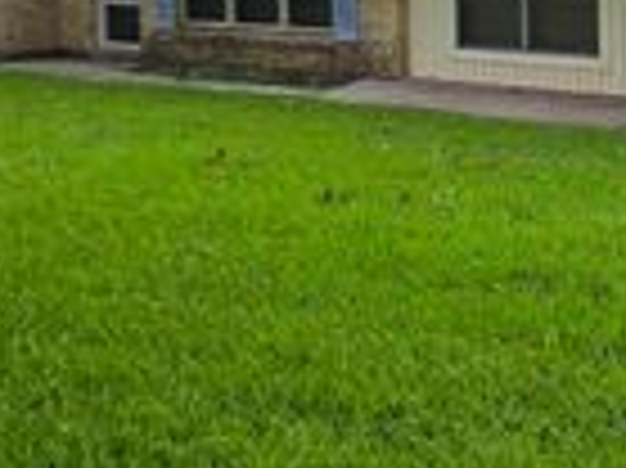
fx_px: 1500
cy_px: -52
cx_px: 725
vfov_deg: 17.2
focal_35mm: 83
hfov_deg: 22.0
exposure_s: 1/221
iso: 12
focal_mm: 6.3
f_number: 1.7
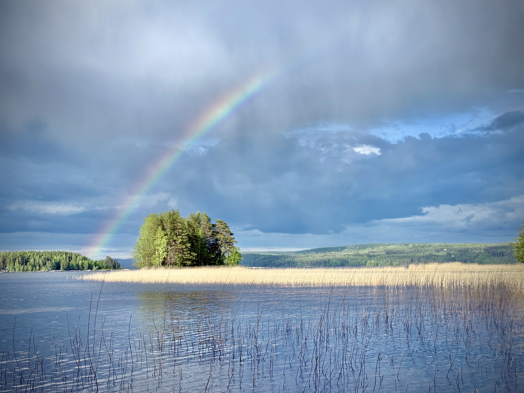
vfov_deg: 30.3
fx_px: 727
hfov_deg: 39.7
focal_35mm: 48
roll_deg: +1.0
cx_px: 262
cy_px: 196
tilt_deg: +6.7
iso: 80
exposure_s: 1/5208
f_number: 1.78
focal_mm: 6.76
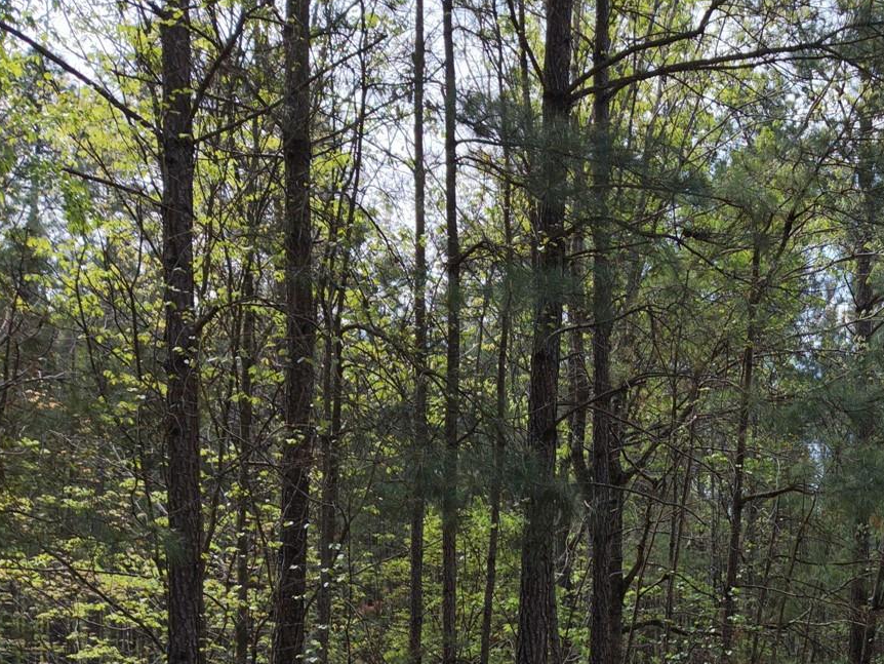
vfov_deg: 23.9
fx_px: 1456
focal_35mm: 57
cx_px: 908
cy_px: 746
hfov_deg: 31.0
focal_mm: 8.67
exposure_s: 1/125
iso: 100
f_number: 1.8
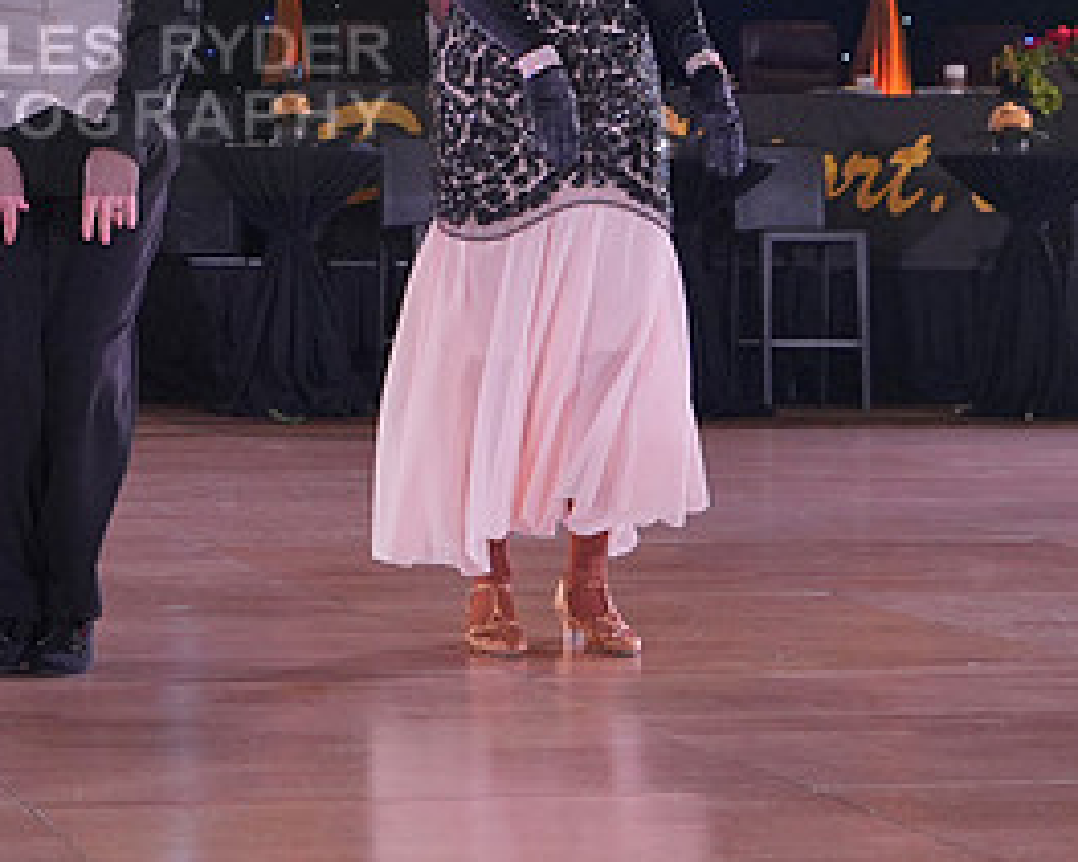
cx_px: -4
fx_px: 3030
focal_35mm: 95
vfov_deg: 16.0
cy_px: 88
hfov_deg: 19.6
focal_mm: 31
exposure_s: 1/400
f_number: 4
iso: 1600
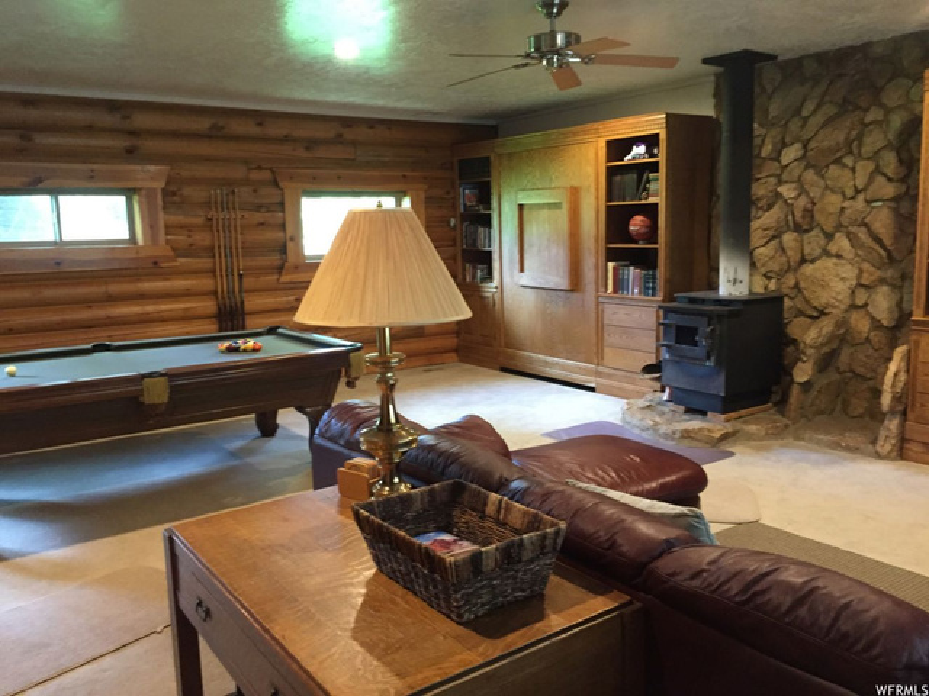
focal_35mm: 29
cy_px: 348
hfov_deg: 61.7
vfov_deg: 48.2
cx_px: 464
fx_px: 778
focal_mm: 4.15
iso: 250
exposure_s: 1/20
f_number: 2.2
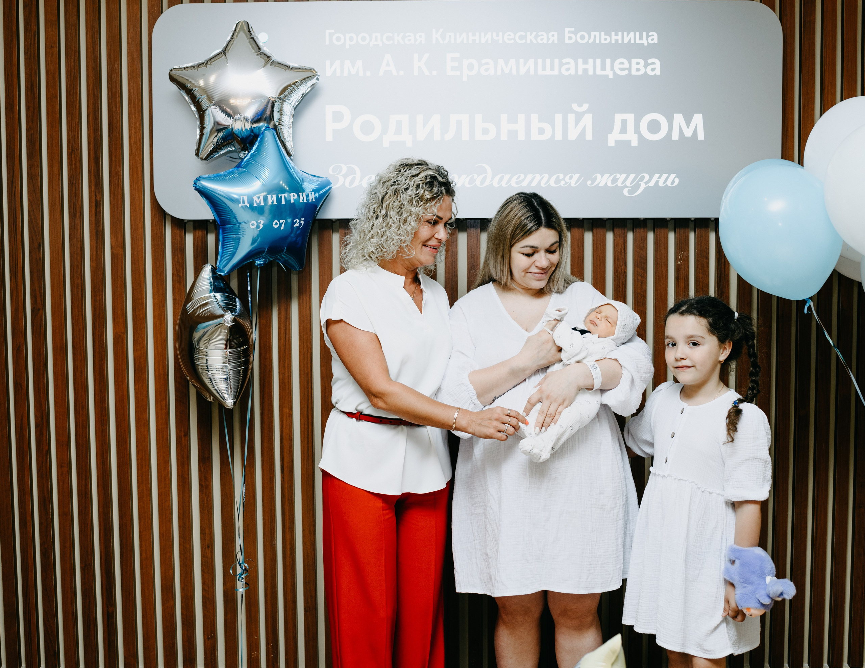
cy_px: 338
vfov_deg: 35.7
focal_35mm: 41
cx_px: 429
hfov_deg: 45.3
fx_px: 1037
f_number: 4
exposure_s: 1/160
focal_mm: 35
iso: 200
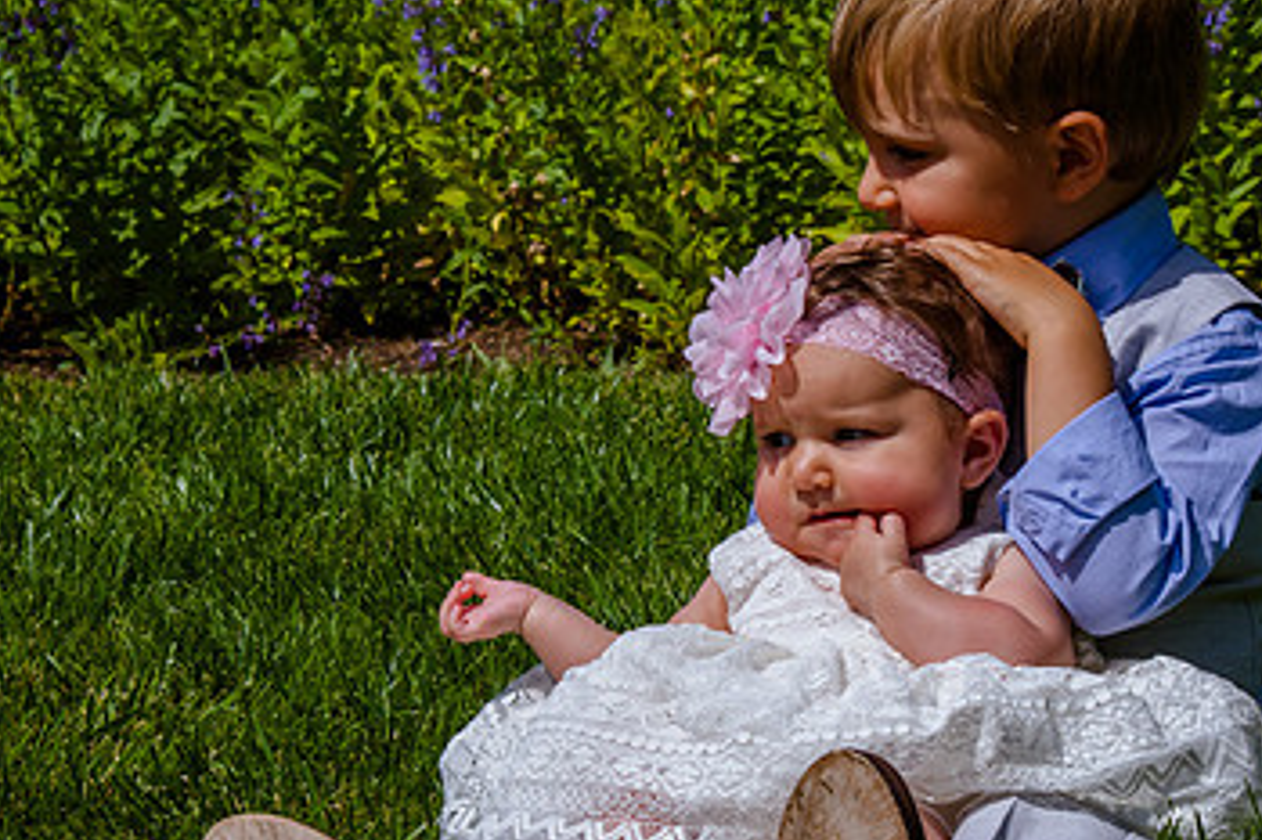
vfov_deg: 10.3
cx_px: 423
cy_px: 453
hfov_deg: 15.4
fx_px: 4660
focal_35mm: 133
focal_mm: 58
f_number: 14
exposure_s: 1/250
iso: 200
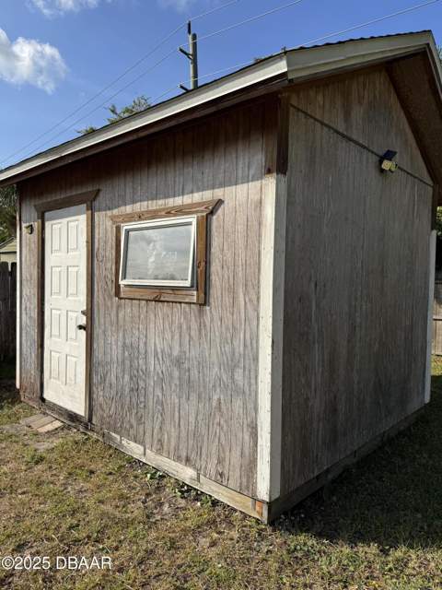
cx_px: 221
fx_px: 409
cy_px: 295
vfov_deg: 71.6
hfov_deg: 56.8
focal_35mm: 24
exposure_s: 1/4049
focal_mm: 6.76
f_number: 1.78
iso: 80
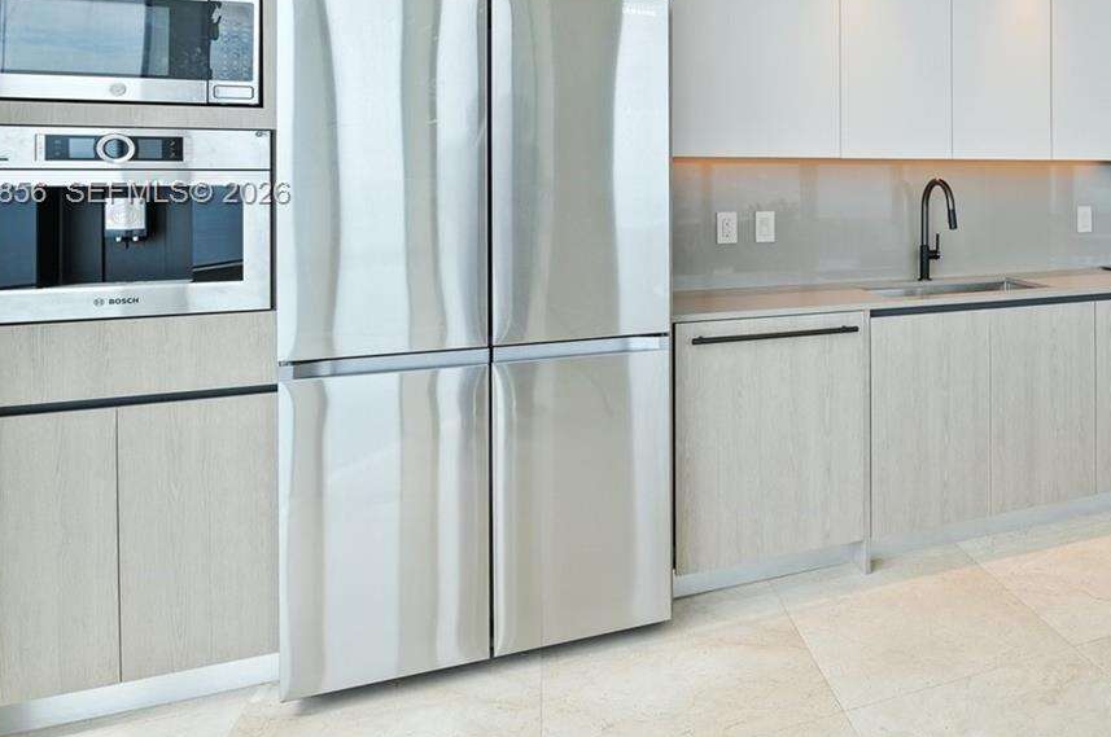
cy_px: 195
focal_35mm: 28
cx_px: 923
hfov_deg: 59.2
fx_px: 863
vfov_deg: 44.9
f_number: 8
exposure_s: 1/15
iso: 200
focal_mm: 15
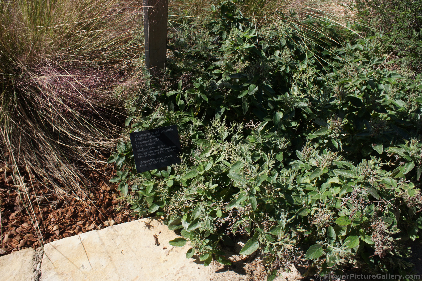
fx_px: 281
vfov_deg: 53.0
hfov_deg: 73.8
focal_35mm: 24
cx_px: 211
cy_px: 140
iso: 200
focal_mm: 16
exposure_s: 1/500
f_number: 7.1
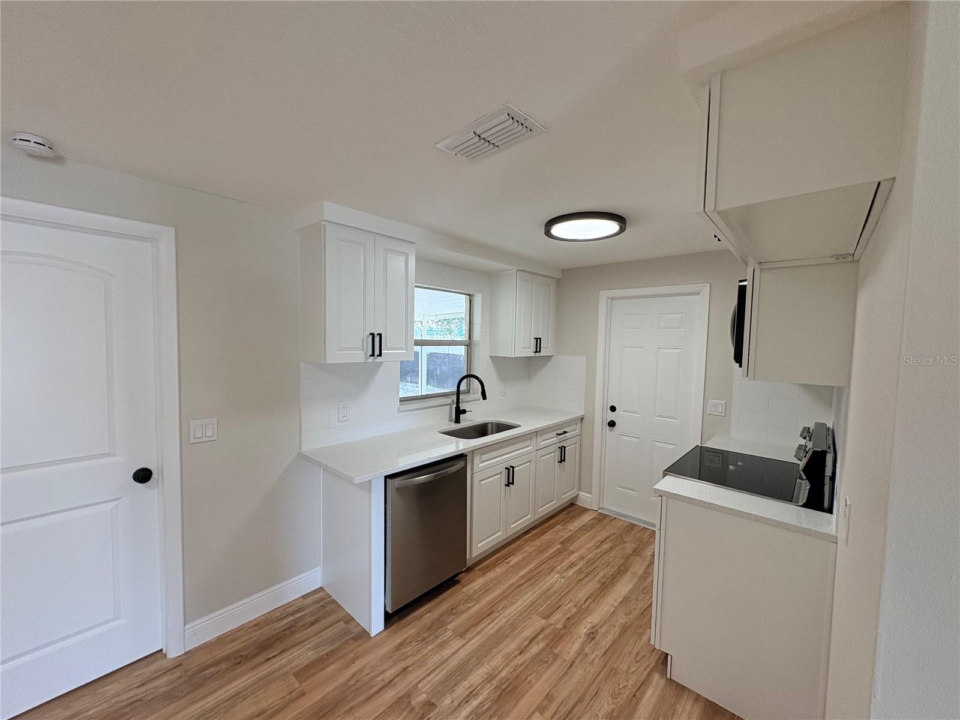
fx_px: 388
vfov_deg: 85.7
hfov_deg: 102.1
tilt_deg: -1.7
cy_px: 360
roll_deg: -0.6
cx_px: 480
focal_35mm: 14
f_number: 2.2
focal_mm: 2.22
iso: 125
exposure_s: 1/120
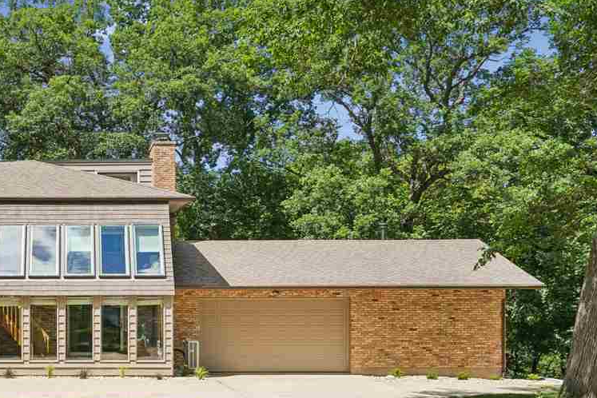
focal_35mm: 60
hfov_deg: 32.2
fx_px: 995
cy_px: 285
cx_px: 94
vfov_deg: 22.5
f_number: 9
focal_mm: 35
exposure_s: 1/500
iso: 400
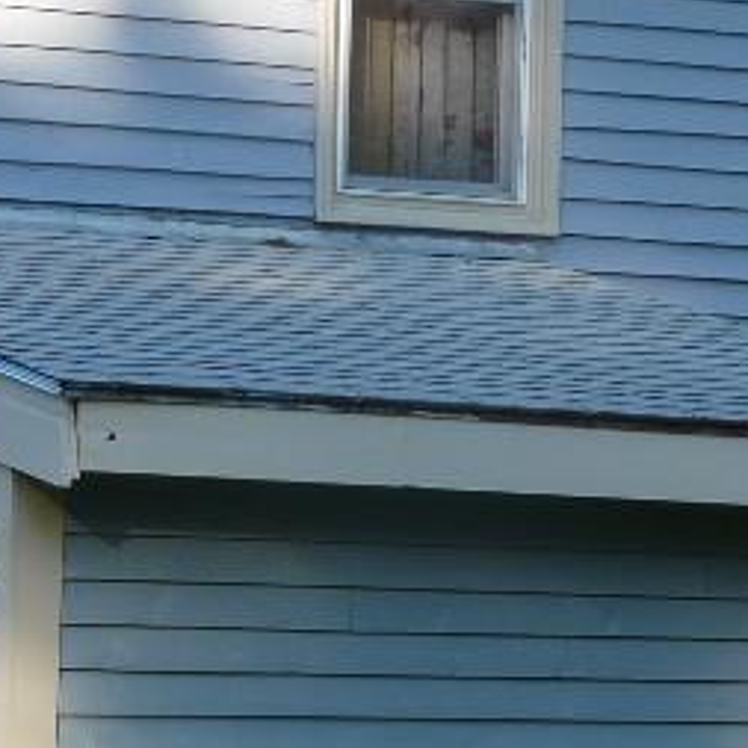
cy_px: 443
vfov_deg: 8.0
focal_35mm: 218
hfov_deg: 8.0
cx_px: 857
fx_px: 5329
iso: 100
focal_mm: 10
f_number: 4
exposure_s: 1/125
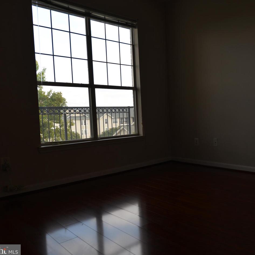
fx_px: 258
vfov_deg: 52.5
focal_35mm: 31
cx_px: 172
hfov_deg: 51.4
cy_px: 129
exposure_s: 1/160
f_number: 6.3
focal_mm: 24
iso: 200
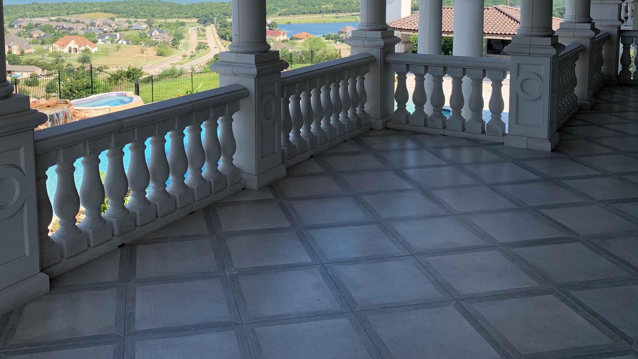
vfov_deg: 30.2
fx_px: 643
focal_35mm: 38
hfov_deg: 52.6
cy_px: 52
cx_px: 272
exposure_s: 1/1205
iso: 25
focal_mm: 4.25
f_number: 1.8
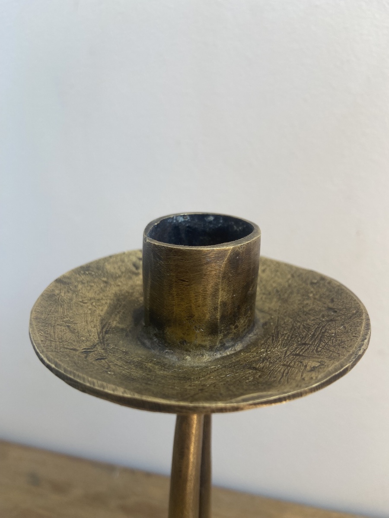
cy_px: 259
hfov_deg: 53.1
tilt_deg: -18.2
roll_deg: +0.8
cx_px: 194
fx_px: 390
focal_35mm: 26
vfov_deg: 67.3
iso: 32
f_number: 1.8
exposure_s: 1/241
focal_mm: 4.25
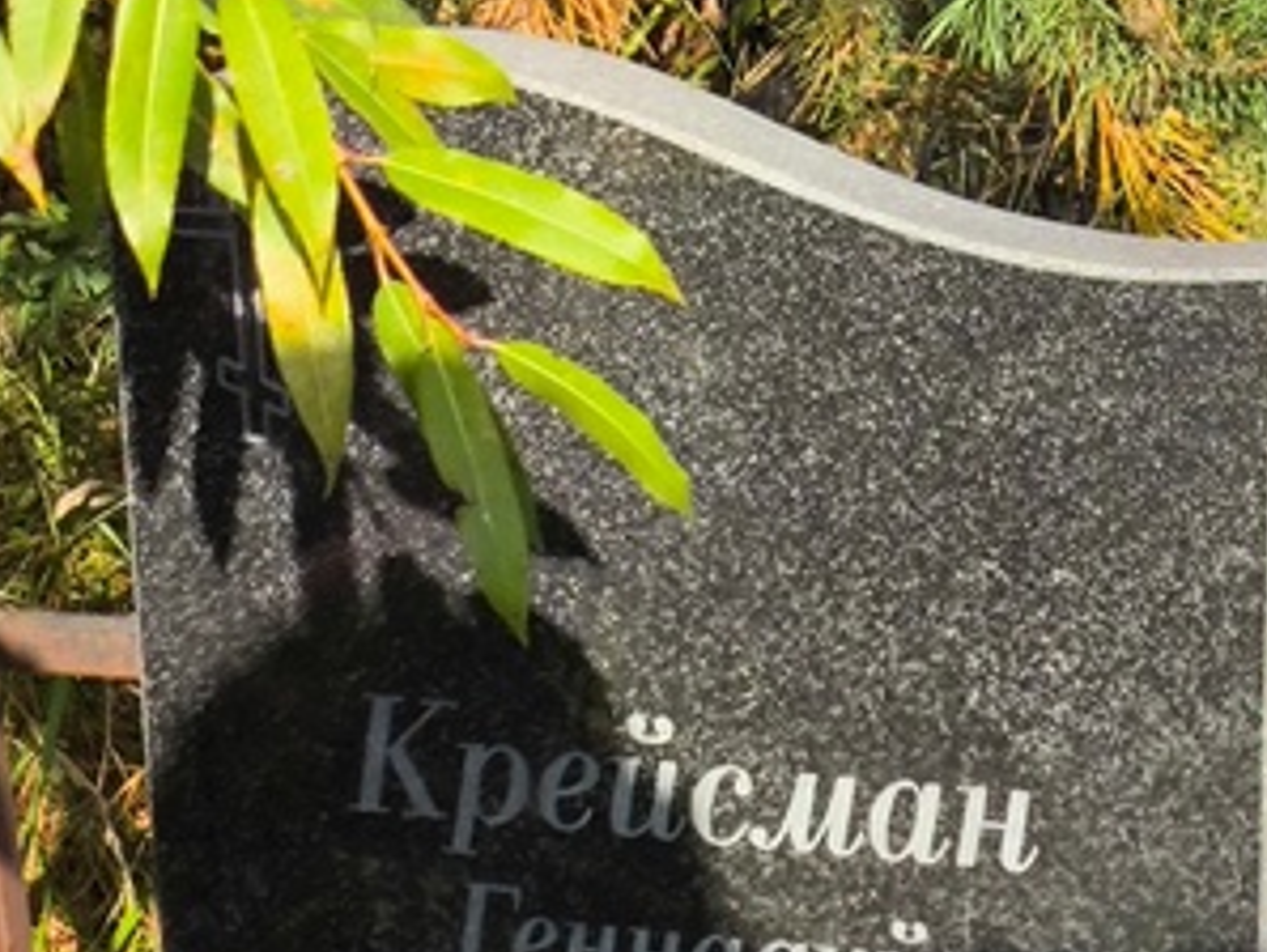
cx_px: 835
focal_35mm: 134
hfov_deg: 14.7
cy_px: 1220
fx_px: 4909
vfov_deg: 10.8
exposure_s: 1/927
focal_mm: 4.71
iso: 50
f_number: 1.7
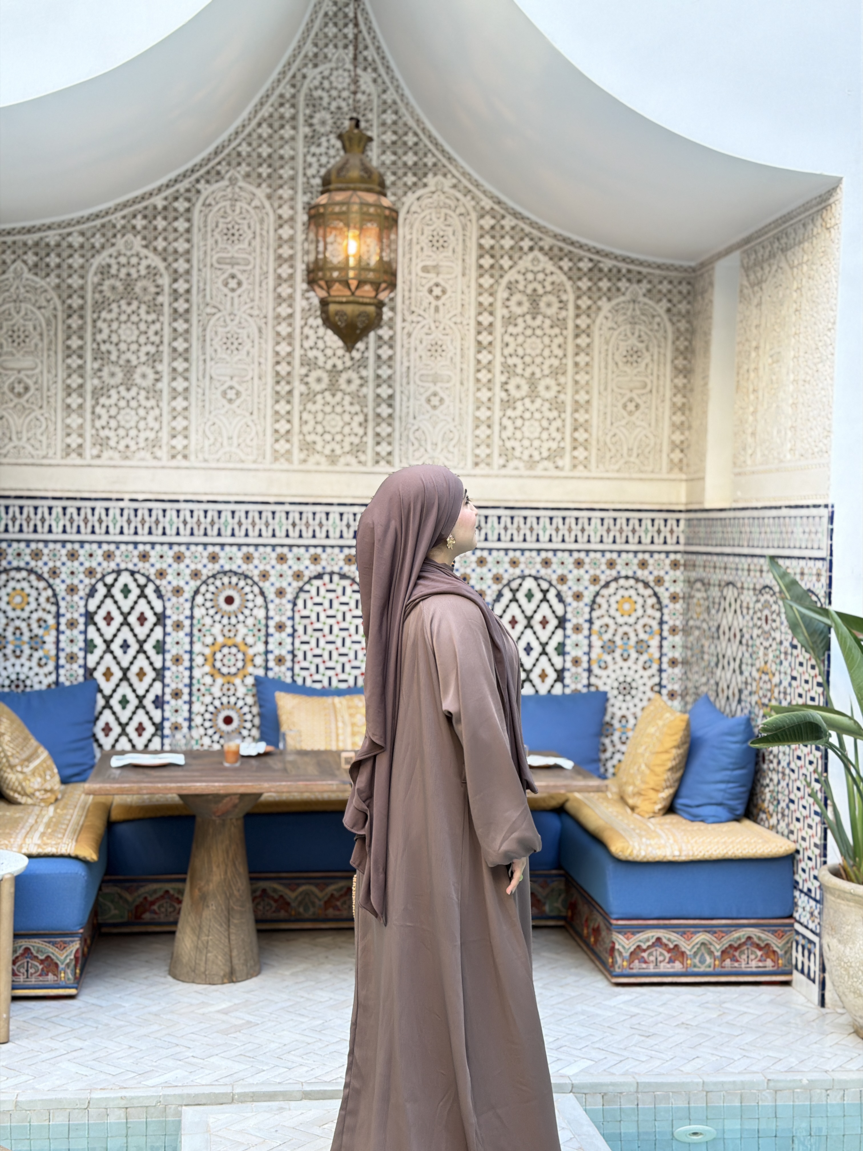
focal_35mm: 48
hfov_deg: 30.3
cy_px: 576
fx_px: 1596
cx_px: 432
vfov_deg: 39.7
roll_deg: +0.8
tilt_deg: -1.8
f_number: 1.78
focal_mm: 6.76
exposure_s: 1/100
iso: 80
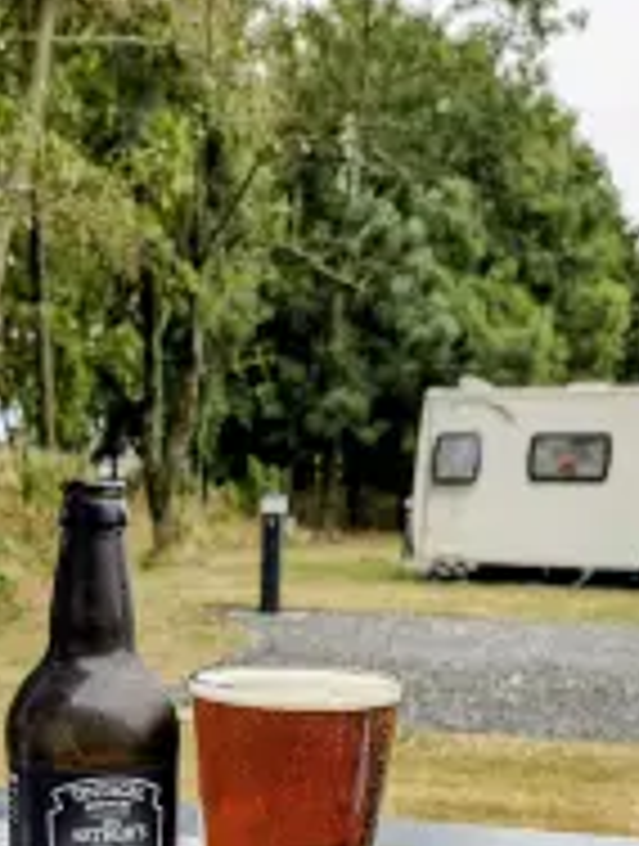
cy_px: 886
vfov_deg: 33.5
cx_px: 155
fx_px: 1250
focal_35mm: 51
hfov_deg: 28.2
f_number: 1.68
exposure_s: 1/189
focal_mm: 6.9
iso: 21
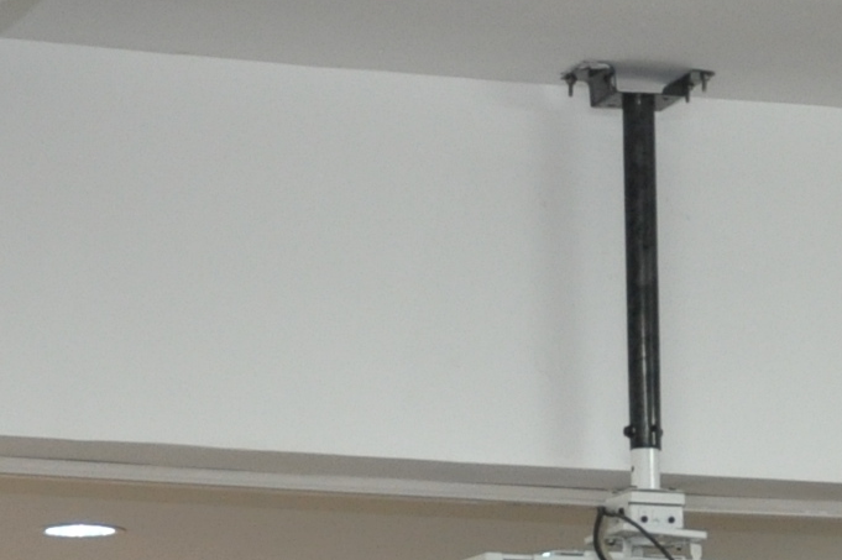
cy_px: 1116
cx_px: 643
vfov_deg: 5.0
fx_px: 6287
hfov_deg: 7.7
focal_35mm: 269
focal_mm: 38
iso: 800
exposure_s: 1/60
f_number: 4.5
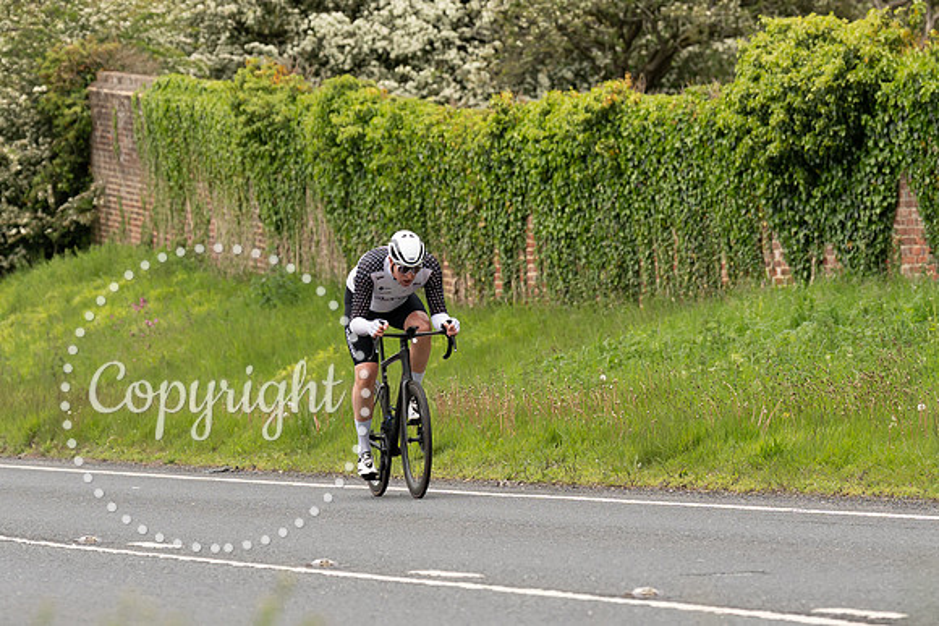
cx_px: 347
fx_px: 7535
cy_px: 296
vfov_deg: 4.8
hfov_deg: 7.1
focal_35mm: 289
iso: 400
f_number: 3.5
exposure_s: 1/1000
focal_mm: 130
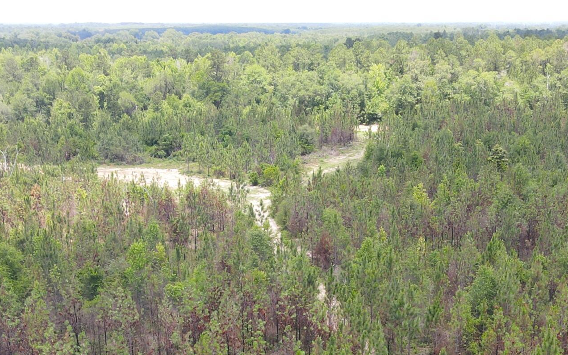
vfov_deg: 20.6
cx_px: 322
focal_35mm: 60
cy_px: 396
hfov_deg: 34.0
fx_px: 929
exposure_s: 1/180
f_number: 2.8
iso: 100
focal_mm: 4.5
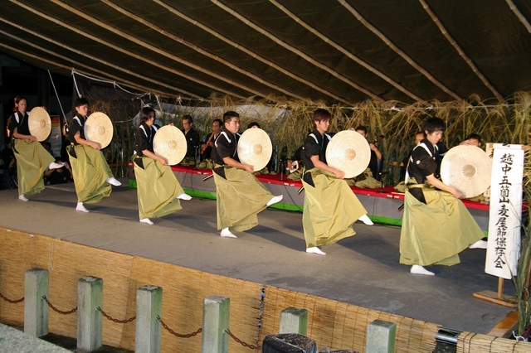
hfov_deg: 46.4
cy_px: 176
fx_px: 619
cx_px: 266
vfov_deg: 31.9
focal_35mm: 42
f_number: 4
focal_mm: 28
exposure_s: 1/160
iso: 1000
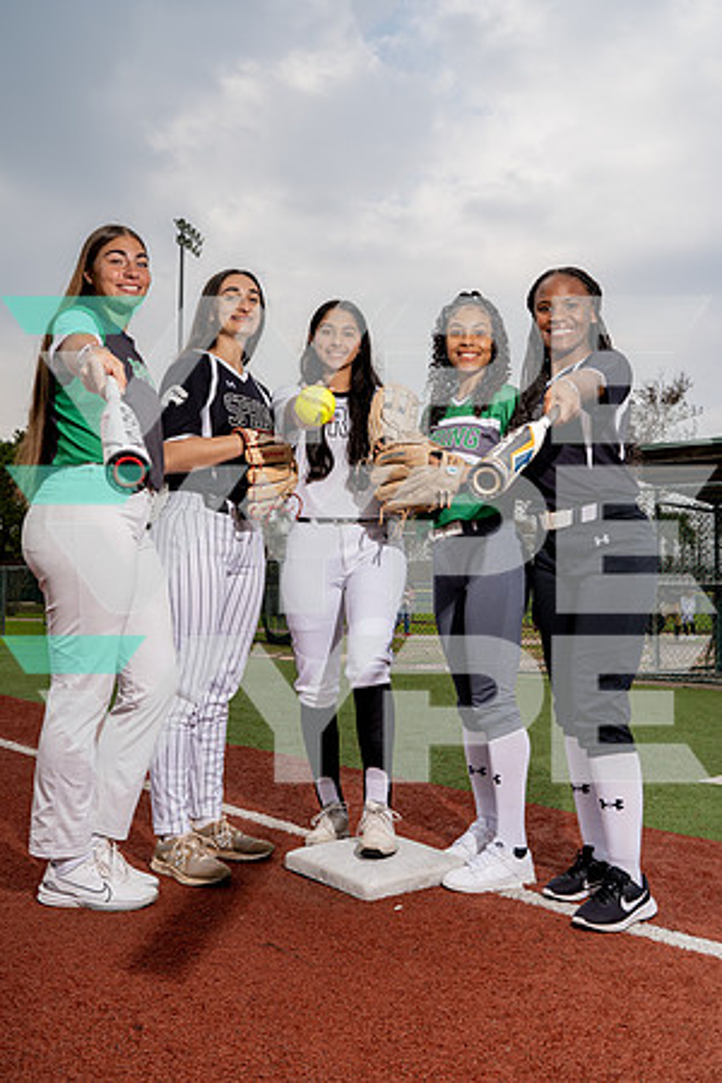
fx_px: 1053
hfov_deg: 37.9
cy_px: 542
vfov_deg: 54.4
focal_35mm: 35
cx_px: 361
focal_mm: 35
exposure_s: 1/250
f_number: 8
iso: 125
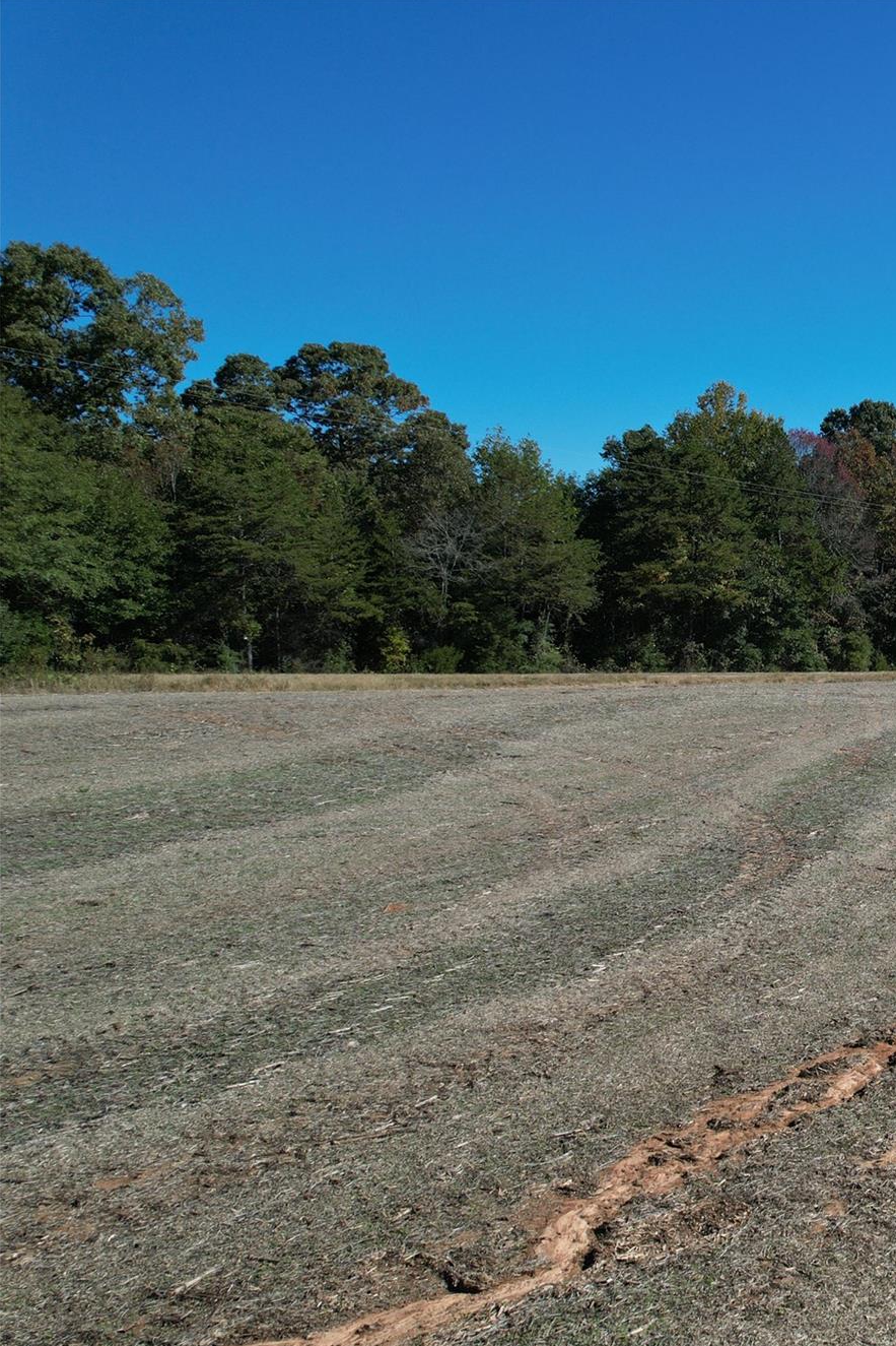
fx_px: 1270
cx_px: 1038
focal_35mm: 34
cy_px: 689
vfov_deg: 55.8
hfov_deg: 32.9
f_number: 2.8
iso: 100
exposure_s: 1/2000
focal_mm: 8.38
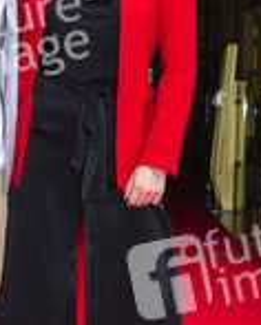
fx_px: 935
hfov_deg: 15.8
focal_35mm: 97
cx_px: 41
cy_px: 157
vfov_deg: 19.7
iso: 250
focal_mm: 38
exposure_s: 1/200
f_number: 5
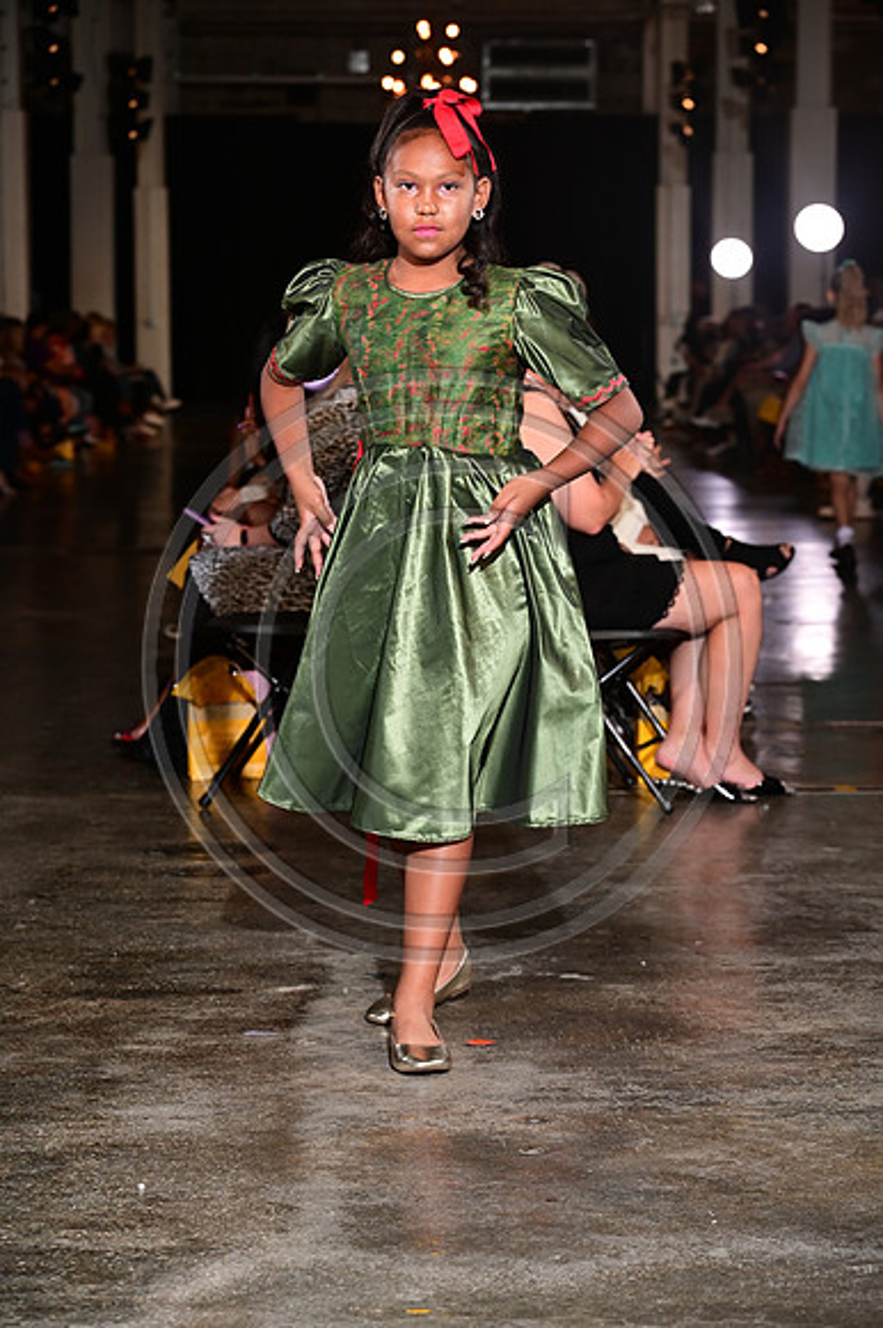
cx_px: 442
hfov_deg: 14.8
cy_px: 664
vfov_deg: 22.2
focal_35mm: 92
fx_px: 3389
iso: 1000
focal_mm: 92
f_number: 6.3
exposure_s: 1/125
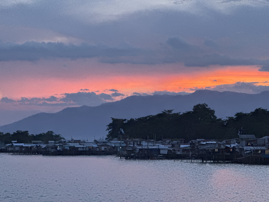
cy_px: 101
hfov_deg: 16.4
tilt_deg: +2.7
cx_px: 134
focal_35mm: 120
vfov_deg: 12.3
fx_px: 933
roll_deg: +0.0
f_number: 2.8
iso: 1000
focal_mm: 15.66
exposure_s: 1/60
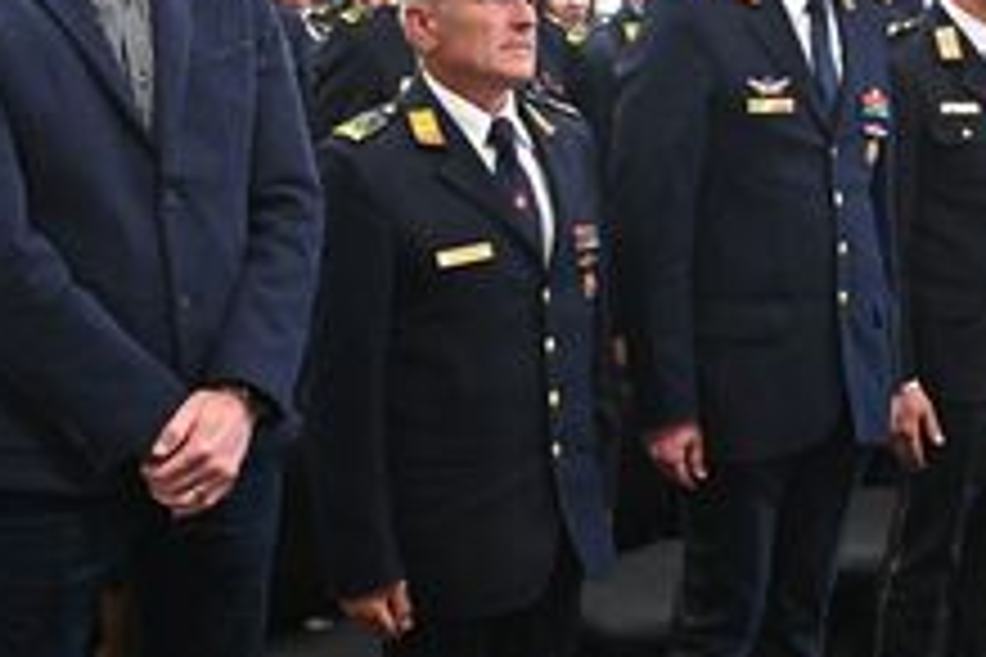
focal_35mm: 72
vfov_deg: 18.8
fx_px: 1972
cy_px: 176
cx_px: 914
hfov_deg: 27.0
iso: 5000
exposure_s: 1/160
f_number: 4
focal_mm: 35
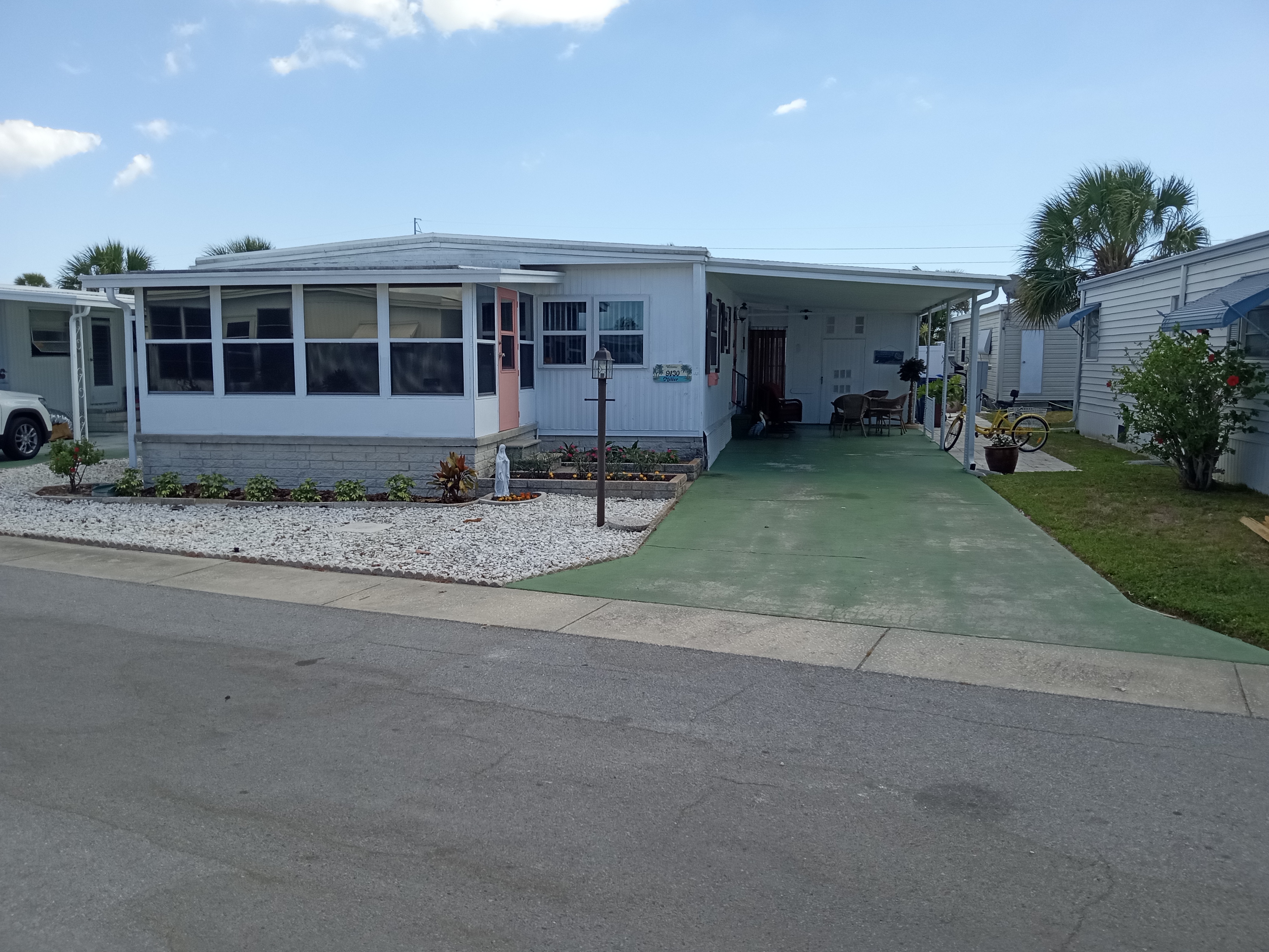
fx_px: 1026
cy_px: 476
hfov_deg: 63.4
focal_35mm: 28
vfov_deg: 49.7
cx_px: 634
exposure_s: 1/934
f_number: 2.2
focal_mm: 3.71
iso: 101
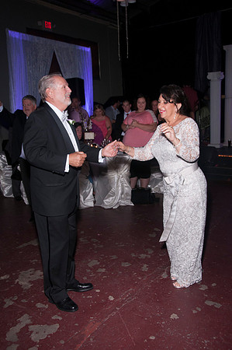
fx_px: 320
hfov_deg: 39.9
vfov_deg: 57.3
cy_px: 175
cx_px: 116
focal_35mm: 33
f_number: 5.6
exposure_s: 1/60
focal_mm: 22
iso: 400
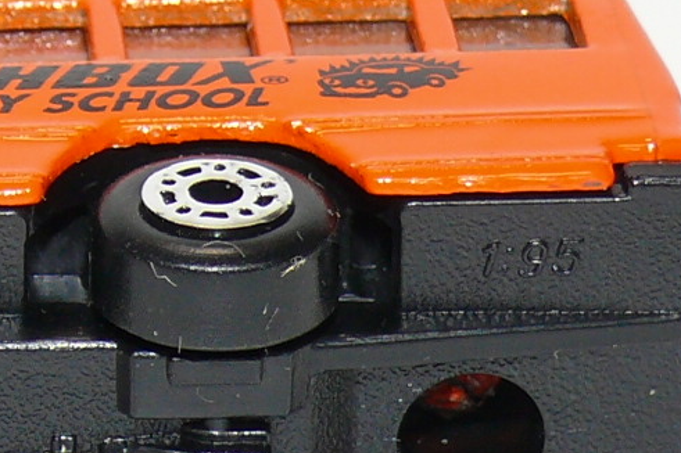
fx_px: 6278
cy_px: 272
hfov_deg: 6.2
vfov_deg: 4.1
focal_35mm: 332
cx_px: -141
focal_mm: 13.2
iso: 100
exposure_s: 1/30
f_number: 4
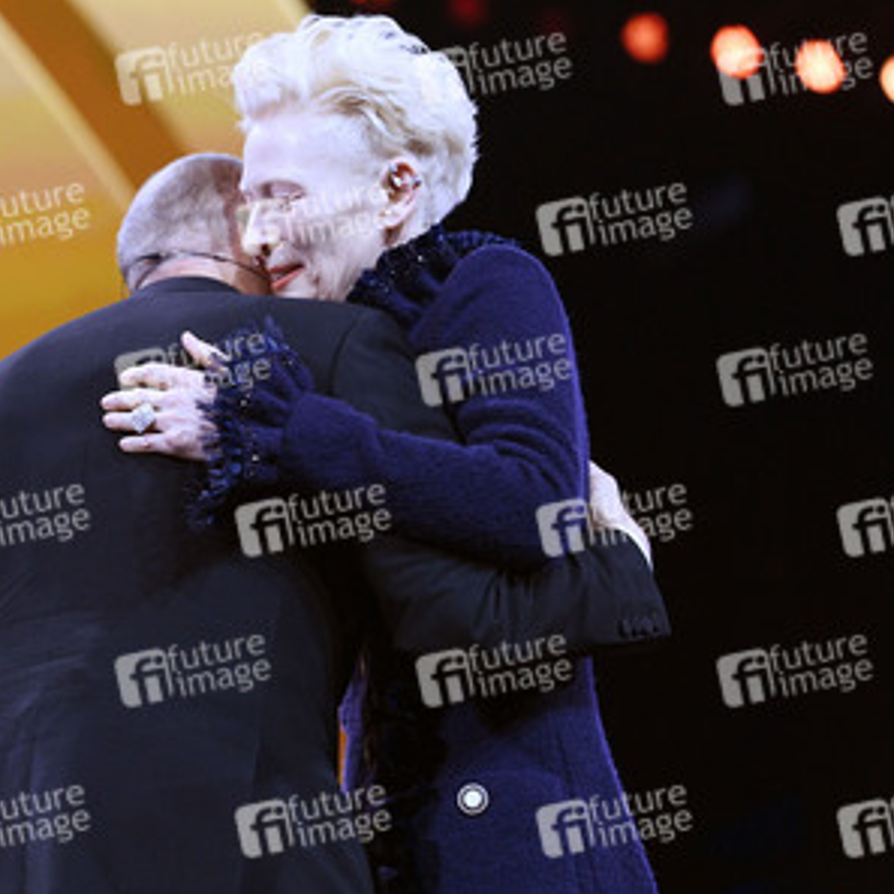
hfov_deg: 11.2
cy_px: 445
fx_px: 4529
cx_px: 233
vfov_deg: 11.3
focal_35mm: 155
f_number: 4
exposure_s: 1/250
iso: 5000
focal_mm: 120
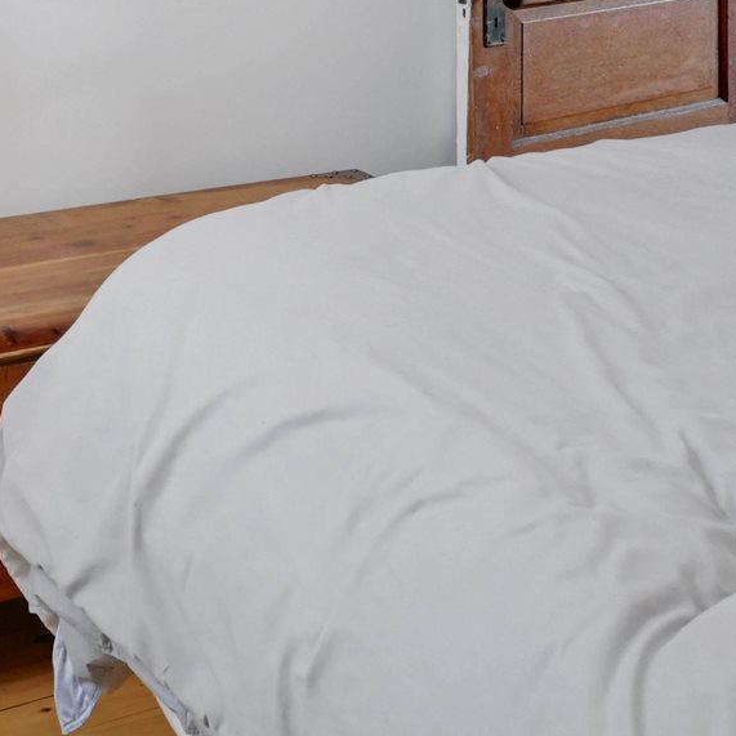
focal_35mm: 64
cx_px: 143
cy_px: -294
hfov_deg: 26.4
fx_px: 1540
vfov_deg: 23.0
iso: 2000
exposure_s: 1/25
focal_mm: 14
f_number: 14
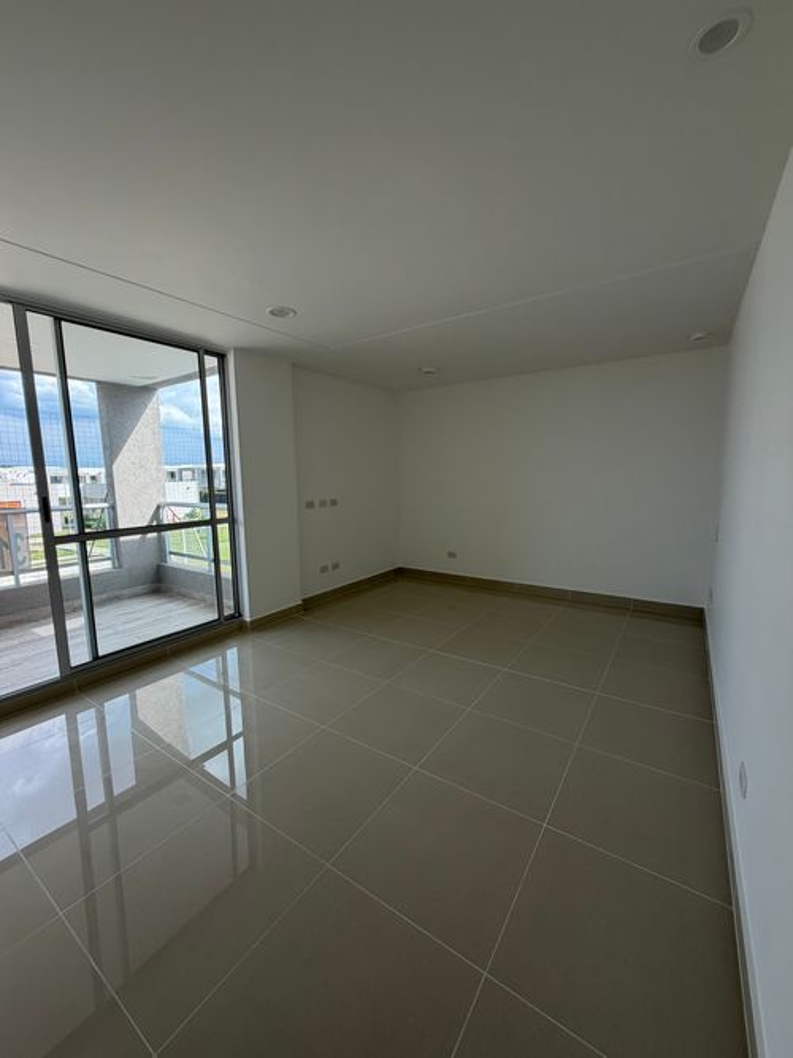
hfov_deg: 85.7
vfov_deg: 102.1
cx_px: 396
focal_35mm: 14
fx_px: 428
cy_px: 529
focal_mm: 2.22
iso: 50
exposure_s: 1/284
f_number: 2.2
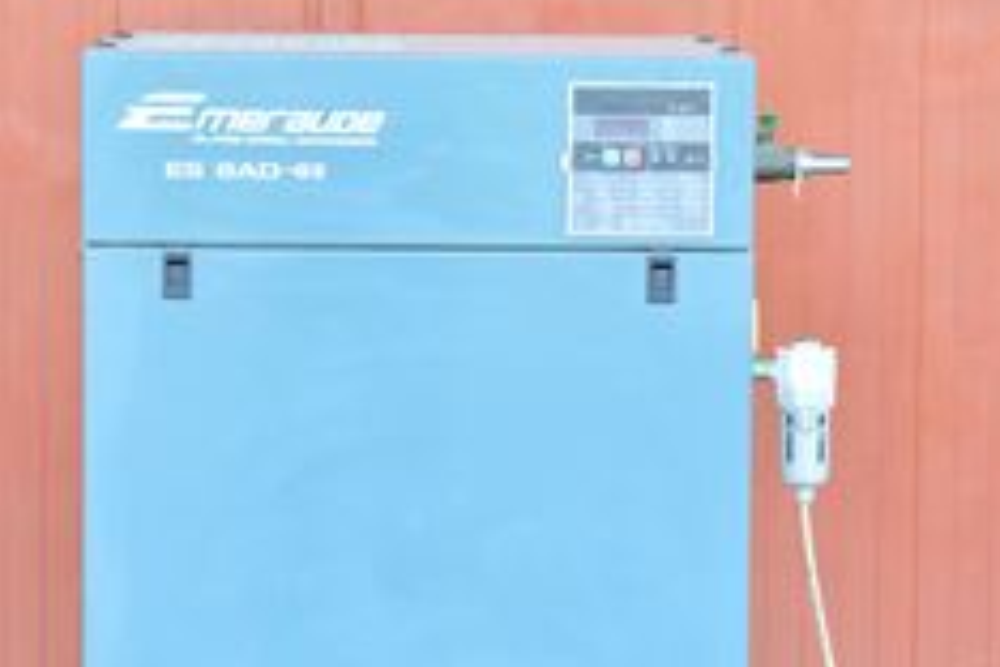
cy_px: 637
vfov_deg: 5.9
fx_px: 6416
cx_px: 483
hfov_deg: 8.9
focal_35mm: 231
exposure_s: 1/50
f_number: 6.3
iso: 1250
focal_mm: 72
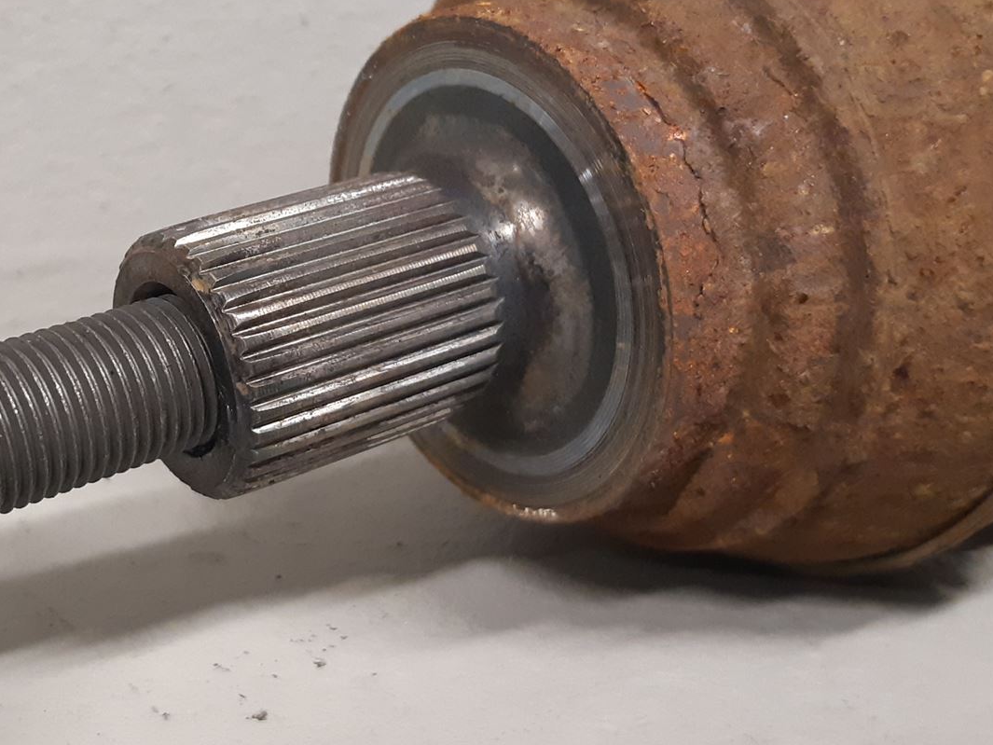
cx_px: 297
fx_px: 1434
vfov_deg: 29.1
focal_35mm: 50
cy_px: 335
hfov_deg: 37.6
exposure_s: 1/50
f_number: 1.7
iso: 250
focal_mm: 3.93
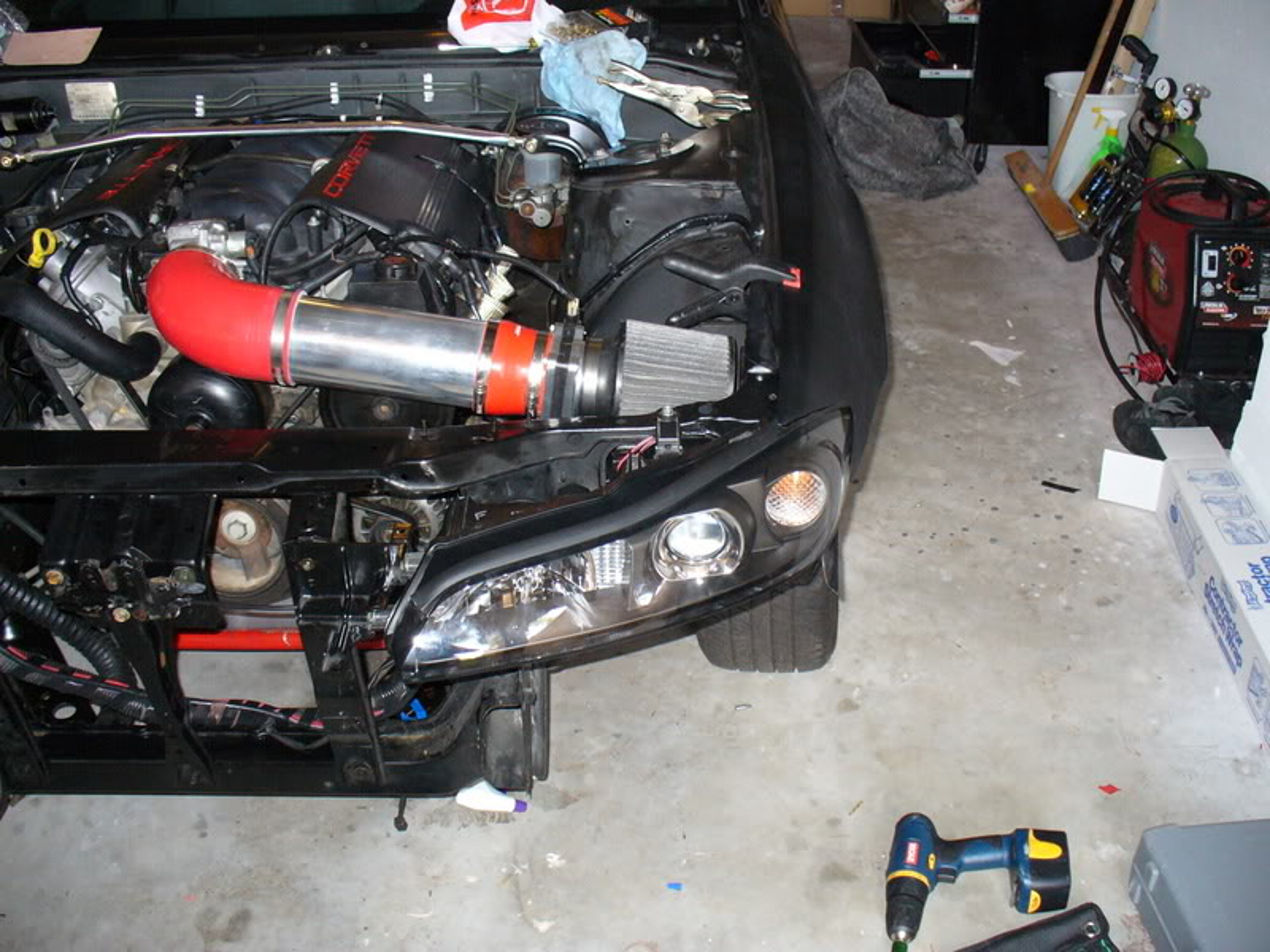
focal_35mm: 37
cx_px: 635
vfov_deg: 38.7
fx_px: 1357
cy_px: 476
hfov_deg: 50.1
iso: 300
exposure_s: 1/60
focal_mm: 6.1
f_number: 2.8
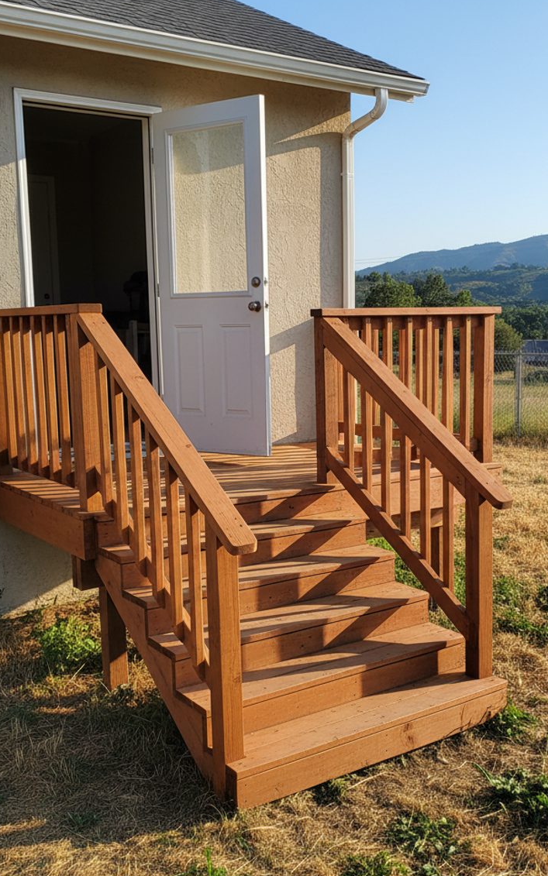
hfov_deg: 45.8
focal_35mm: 27
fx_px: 645
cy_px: 455
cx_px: 320
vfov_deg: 68.4
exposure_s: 1/848
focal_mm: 6.8
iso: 358
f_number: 1.68
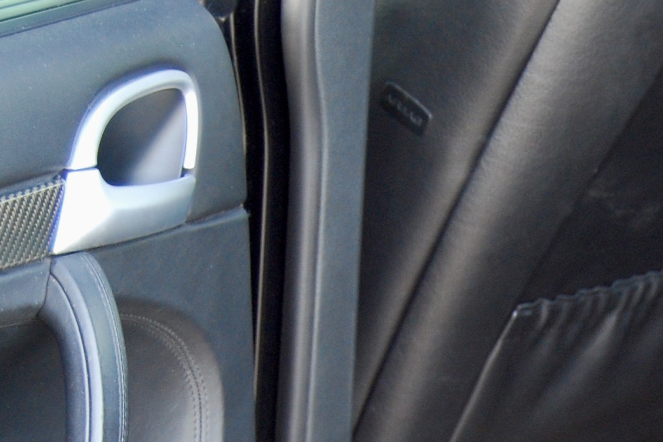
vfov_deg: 10.0
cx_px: 560
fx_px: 2468
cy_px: 631
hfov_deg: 15.2
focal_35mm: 134
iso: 400
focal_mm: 26
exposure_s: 1/13
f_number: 4.2
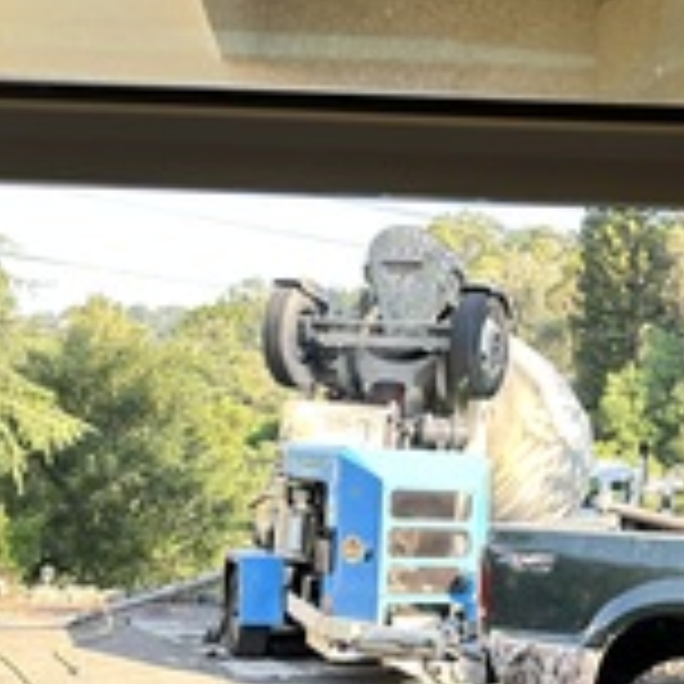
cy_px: 549
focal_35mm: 56
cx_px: 558
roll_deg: -1.6
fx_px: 1252
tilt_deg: -6.1
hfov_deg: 29.8
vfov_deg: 29.8
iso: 80
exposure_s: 1/191
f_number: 1.78
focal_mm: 6.86
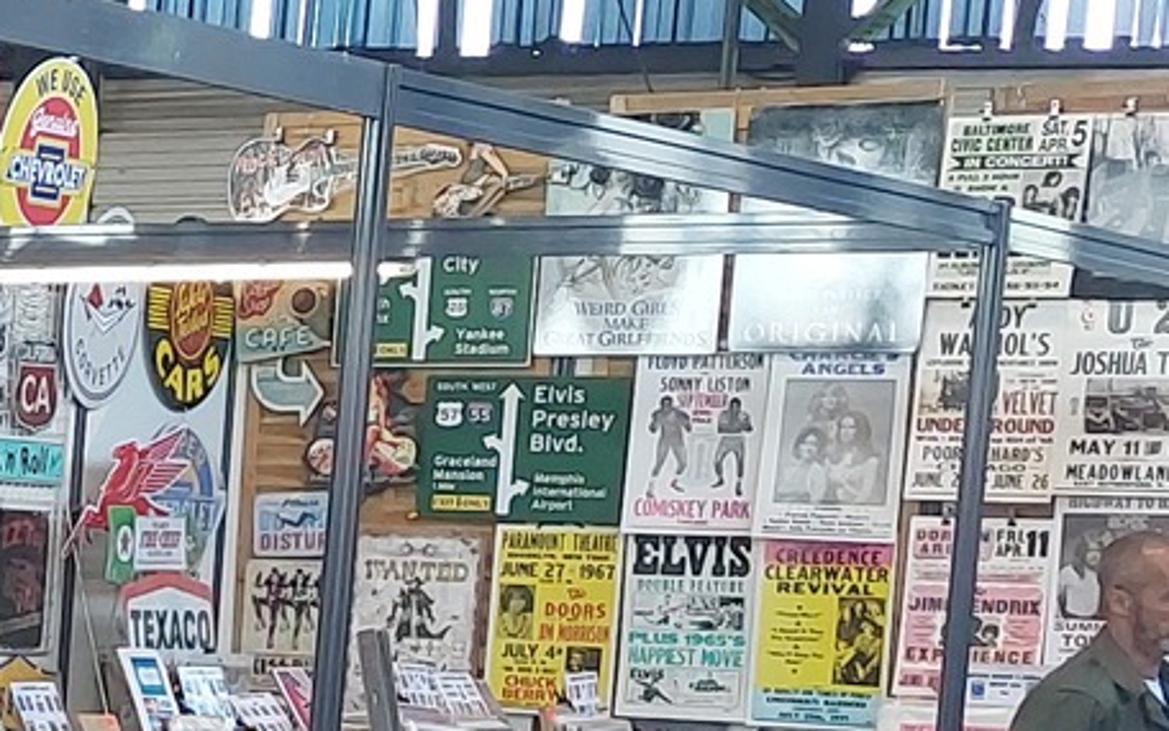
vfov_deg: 10.1
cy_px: 769
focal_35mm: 129
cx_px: -1600
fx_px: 4110
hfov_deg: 12.7
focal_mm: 5.23
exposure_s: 1/100
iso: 100
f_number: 1.8
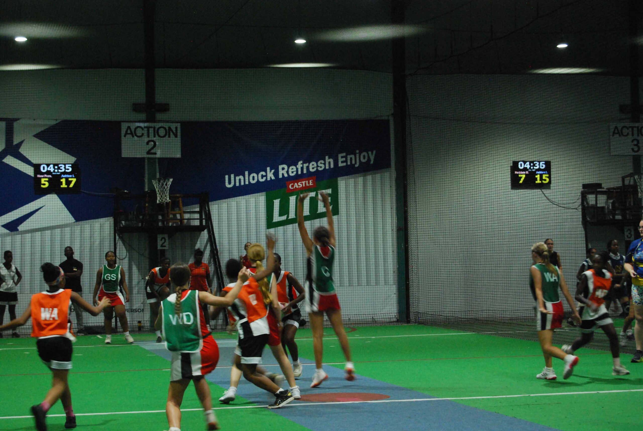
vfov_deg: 16.6
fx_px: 1475
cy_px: 216
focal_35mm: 82
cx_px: 322
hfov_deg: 24.6
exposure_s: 1/60
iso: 1600
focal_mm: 55
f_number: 5.6
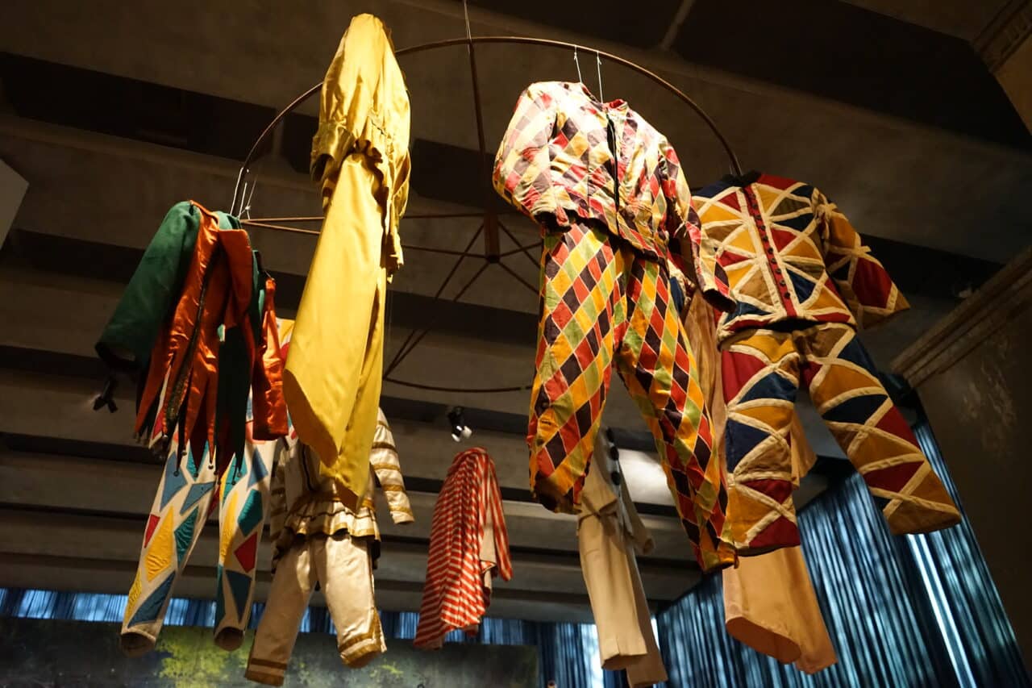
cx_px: 516
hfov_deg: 65.5
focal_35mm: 28
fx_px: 803
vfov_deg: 46.4
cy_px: 344
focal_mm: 28
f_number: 4.5
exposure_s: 1/50
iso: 8000
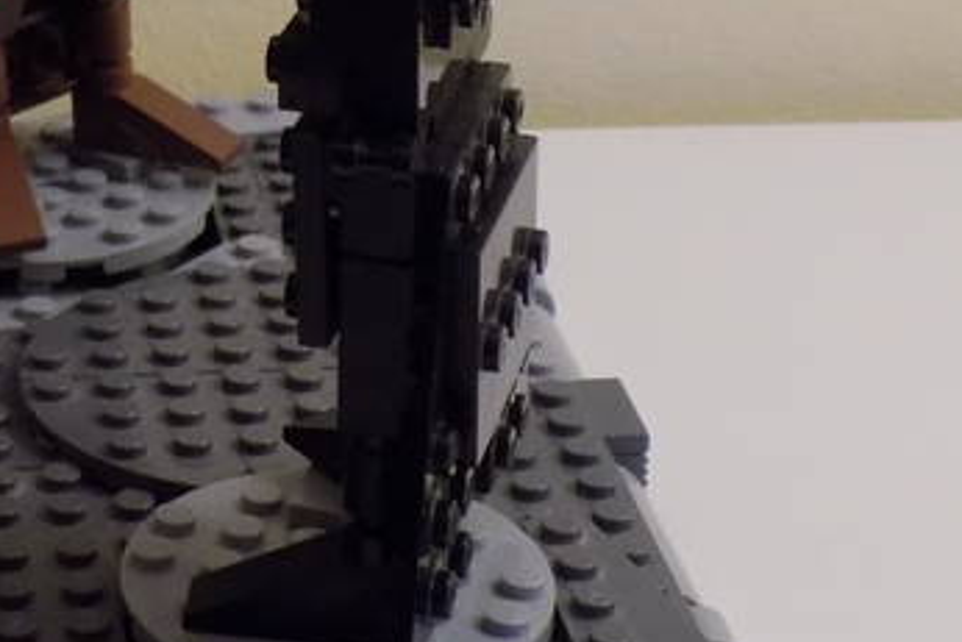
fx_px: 2967
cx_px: 19
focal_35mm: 111
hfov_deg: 18.0
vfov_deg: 12.0
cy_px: -163
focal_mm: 7.3
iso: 400
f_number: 3.6
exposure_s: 1/10
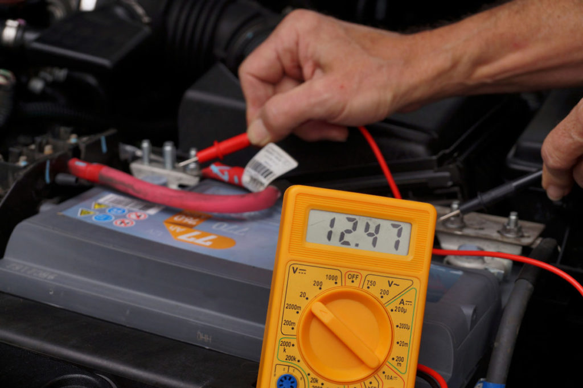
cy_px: 194
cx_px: 292
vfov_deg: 18.2
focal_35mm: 75
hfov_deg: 27.0
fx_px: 1214
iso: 100
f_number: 7.1
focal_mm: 50
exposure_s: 1/50
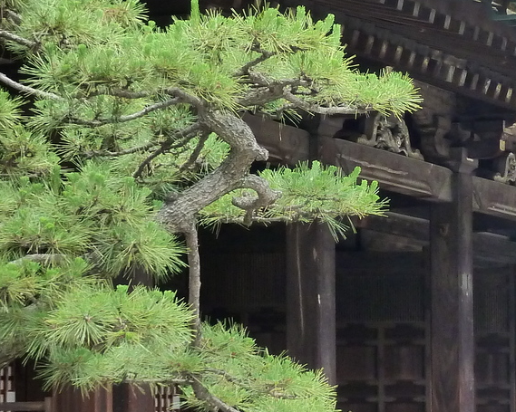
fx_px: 2306
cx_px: 503
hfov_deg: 12.6
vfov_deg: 10.2
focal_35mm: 151
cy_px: 312
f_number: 3.9
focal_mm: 9.1
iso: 200
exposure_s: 1/200
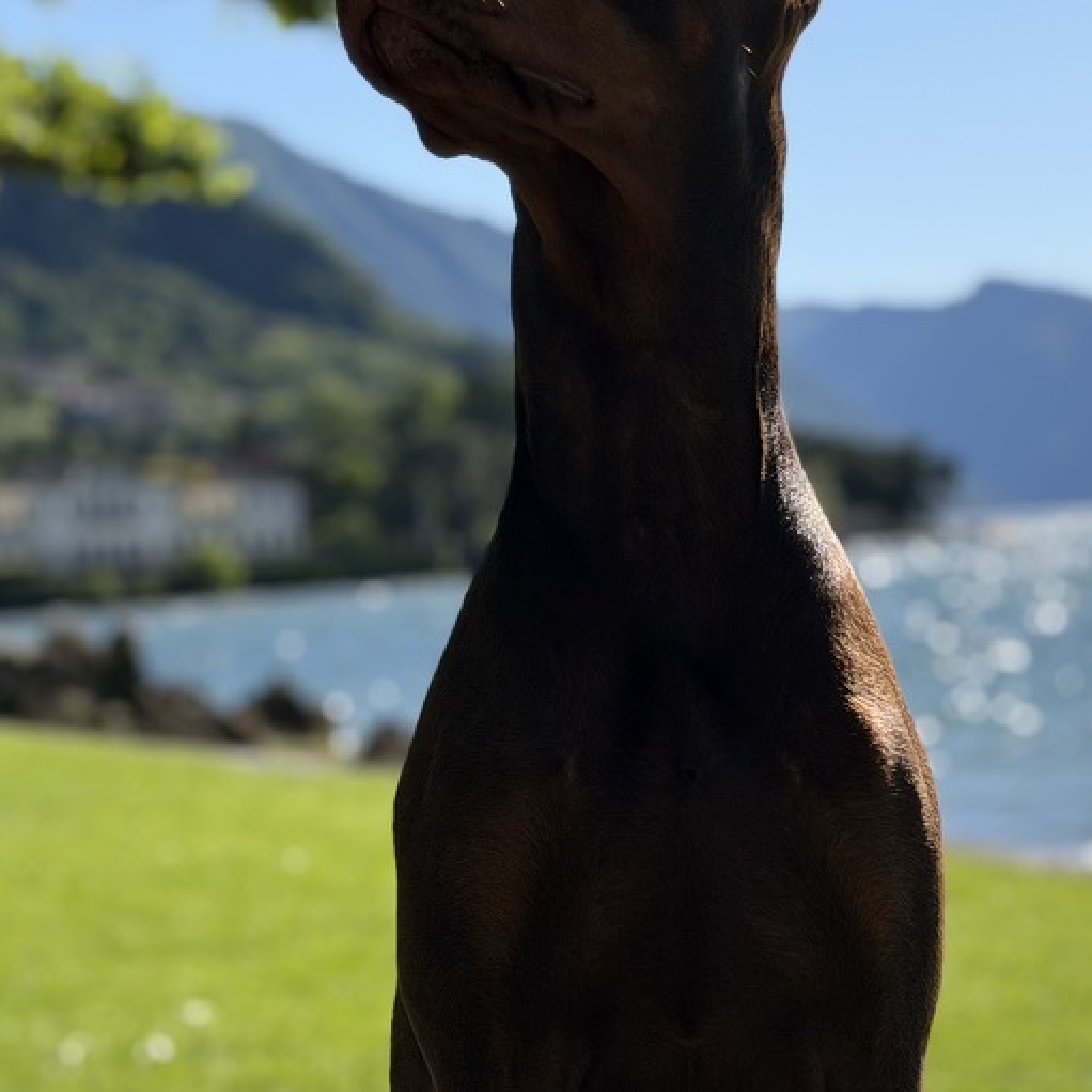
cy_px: 310
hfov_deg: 20.4
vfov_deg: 20.3
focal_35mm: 85
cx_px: 641
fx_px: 3034
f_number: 1.78
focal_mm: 6.76
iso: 64
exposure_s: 1/4878
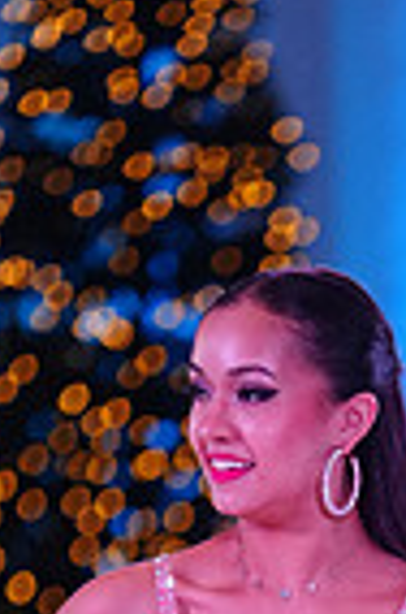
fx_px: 10726
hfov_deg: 2.2
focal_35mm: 631
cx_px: 633
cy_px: 1090
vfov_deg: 3.3
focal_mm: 154
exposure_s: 1/640
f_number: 2.8
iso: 2000
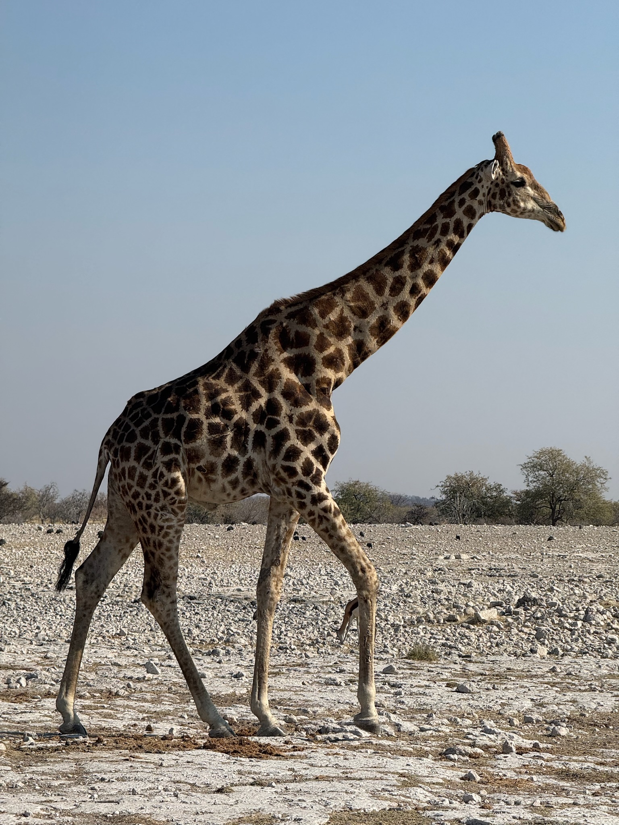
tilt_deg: +2.3
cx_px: 310
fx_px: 2861
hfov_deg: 12.3
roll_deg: -1.2
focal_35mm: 120
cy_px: 412
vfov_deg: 16.4
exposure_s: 1/2710
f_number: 2.8
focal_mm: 15.66
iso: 50
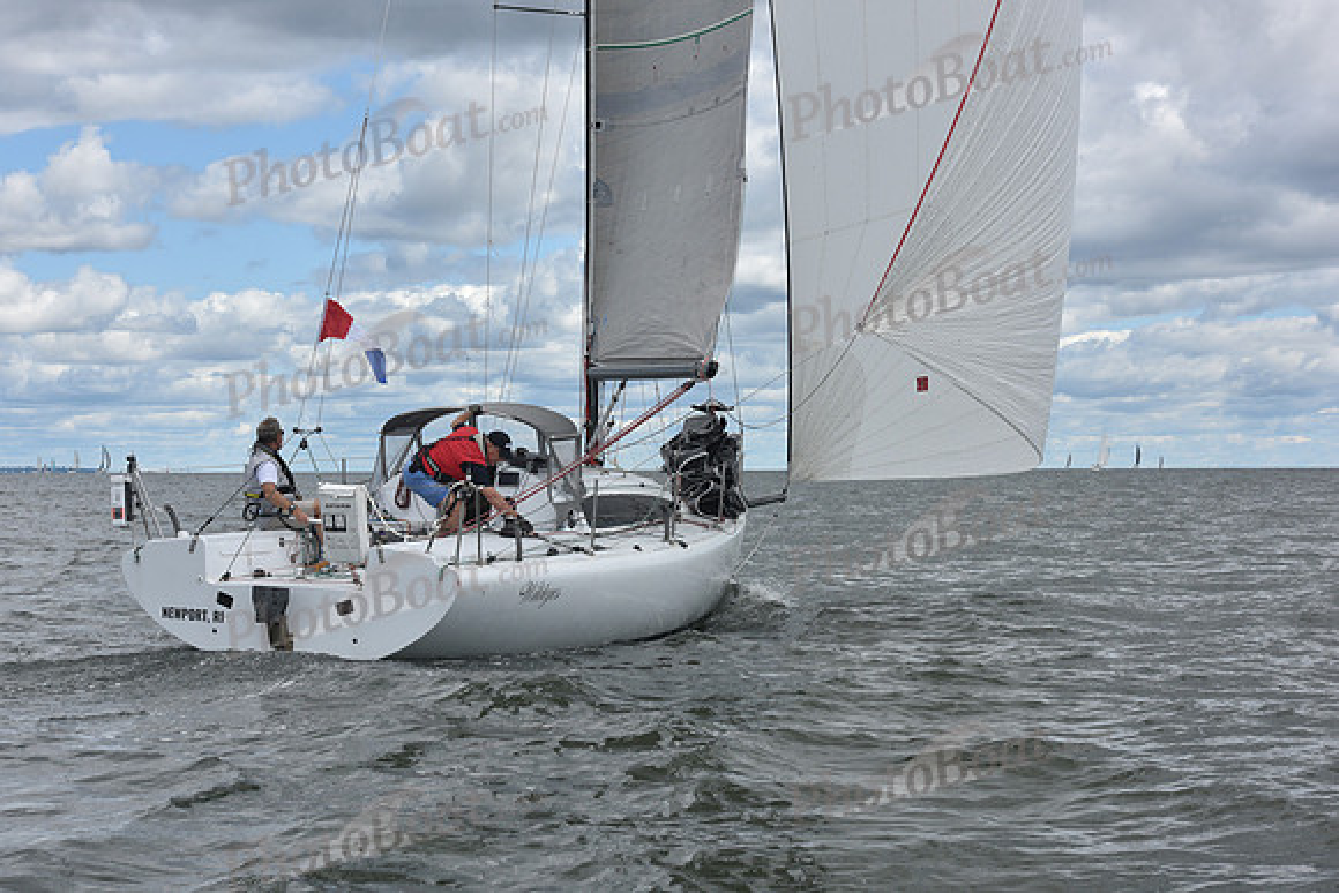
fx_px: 2604
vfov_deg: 19.5
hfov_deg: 28.8
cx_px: 670
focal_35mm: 70
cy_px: 446
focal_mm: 70
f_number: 9
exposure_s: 1/800
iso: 250
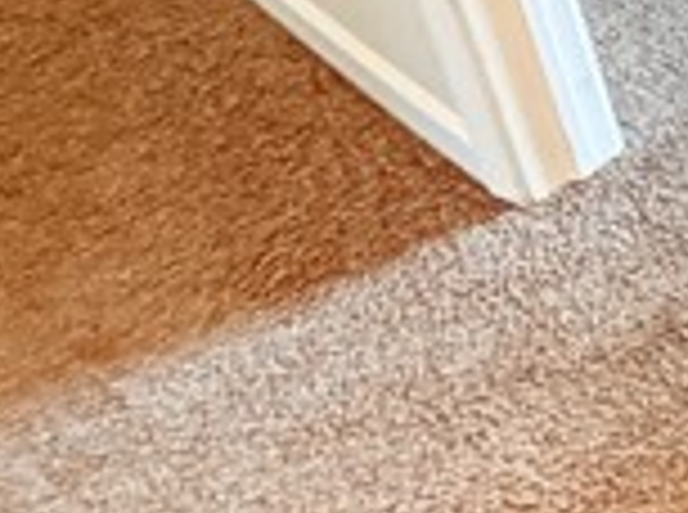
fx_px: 1864
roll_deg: +1.0
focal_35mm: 94
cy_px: -32
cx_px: 1367
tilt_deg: -34.1
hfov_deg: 16.2
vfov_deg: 15.3
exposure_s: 1/60
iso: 640
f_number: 2.2
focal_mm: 2.22
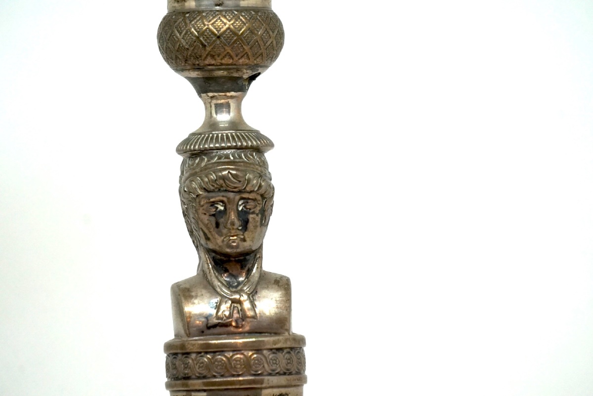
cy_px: 198
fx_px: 5192
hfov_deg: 6.5
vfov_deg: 4.4
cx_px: 296
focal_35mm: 315
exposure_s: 1/320
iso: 800
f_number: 6.3
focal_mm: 210
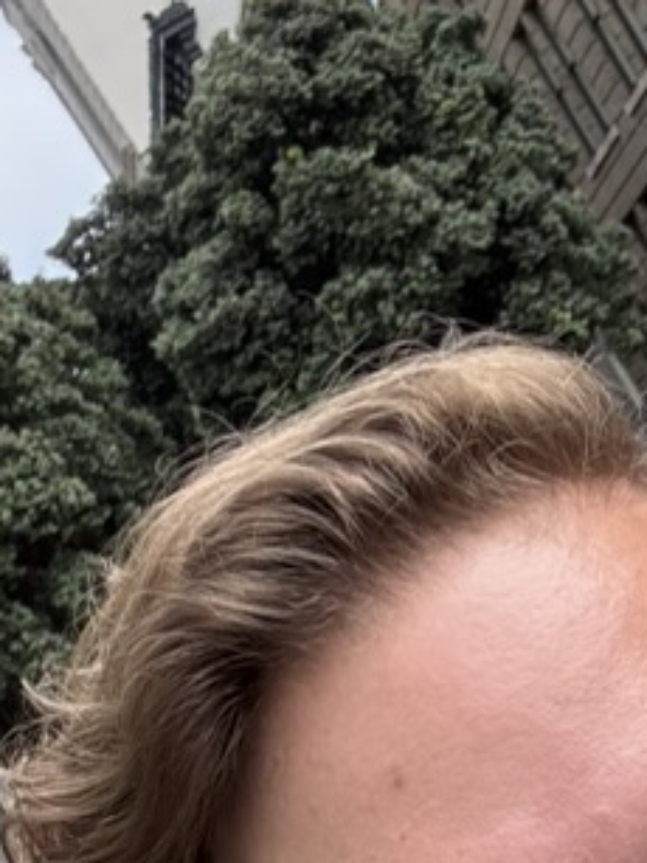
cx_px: 709
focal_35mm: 100
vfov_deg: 18.6
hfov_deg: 14.4
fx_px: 2494
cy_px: 1043
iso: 25
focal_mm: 2.69
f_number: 1.9
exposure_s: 1/353
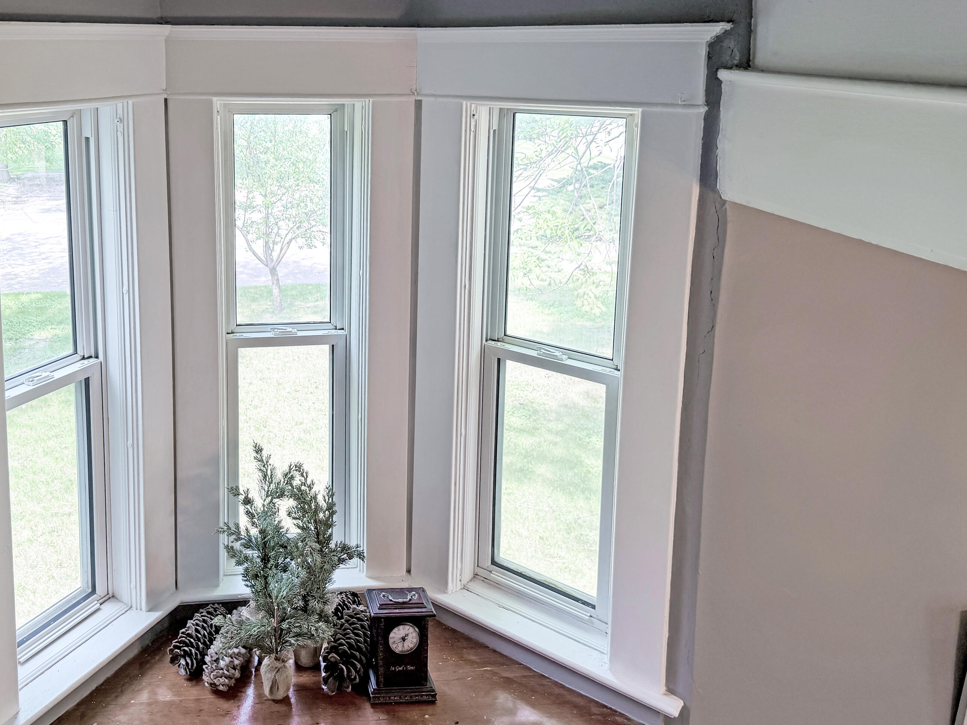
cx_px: 425
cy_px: 407
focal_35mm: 28
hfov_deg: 63.2
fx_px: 782
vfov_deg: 49.6
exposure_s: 1/207
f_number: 1.78
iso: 80
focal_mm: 6.76
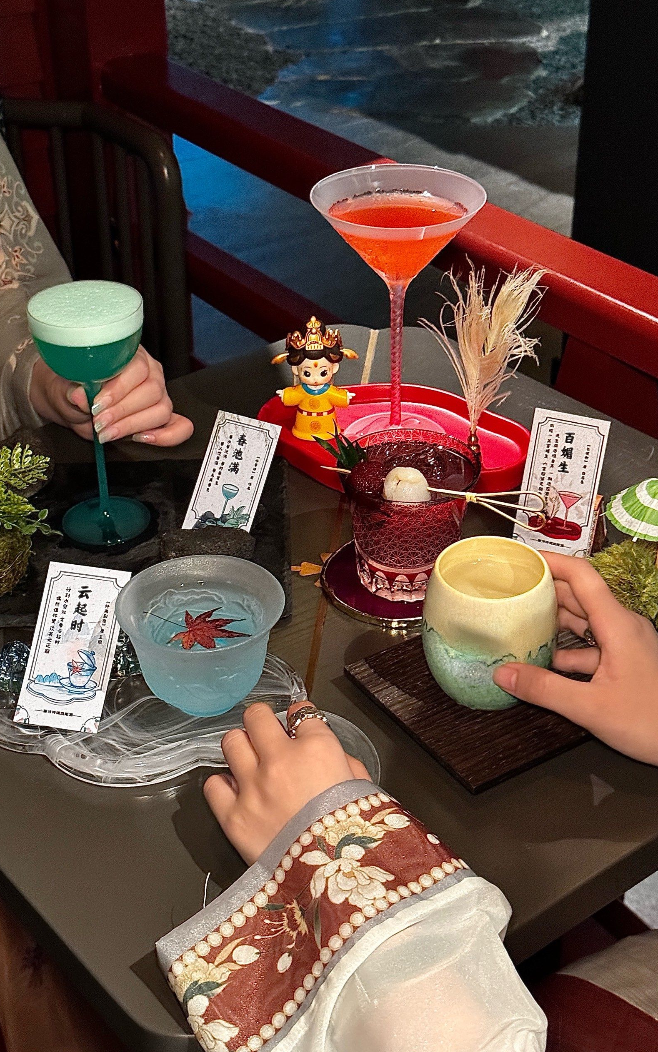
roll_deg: +0.8
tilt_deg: -30.0
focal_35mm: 55
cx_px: 310
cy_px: 495
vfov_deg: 36.9
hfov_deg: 23.6
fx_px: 1578
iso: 640
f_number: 1.78
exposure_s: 1/30
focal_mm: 6.86
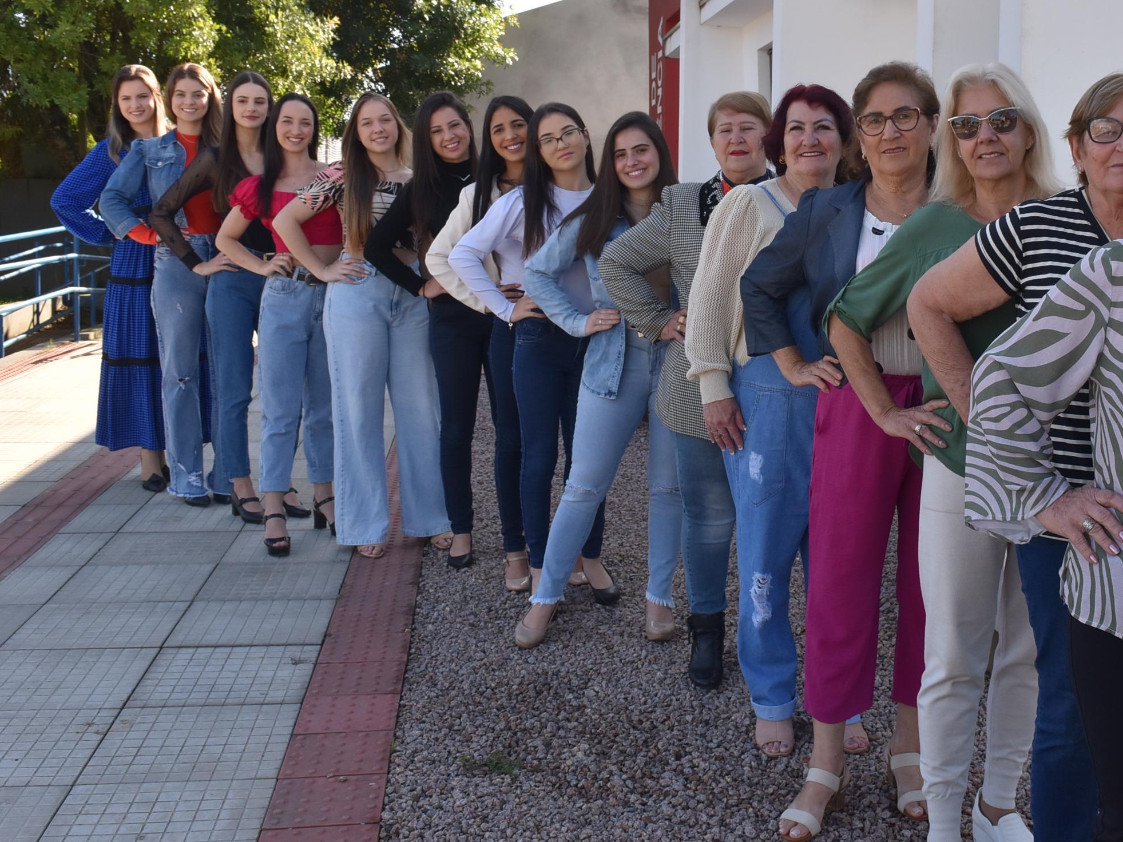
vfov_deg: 32.6
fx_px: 1427
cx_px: 826
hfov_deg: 41.8
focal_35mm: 44
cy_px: 290
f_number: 8
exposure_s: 1/250
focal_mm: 20
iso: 280
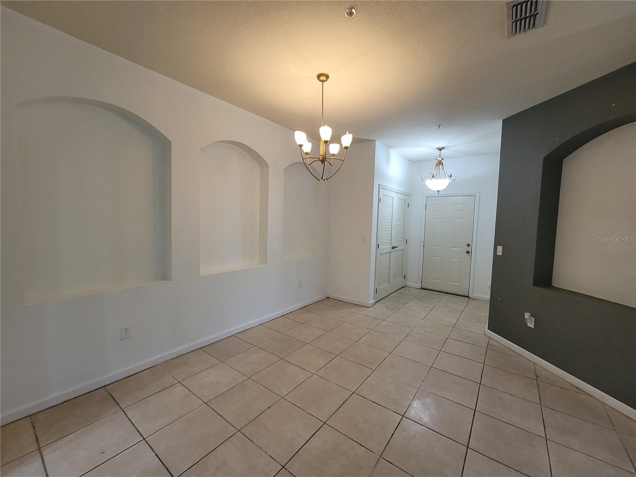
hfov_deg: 106.2
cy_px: 238
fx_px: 239
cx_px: 318
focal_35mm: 13
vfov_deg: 89.9
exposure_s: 1/60
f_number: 2.2
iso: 200
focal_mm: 2.2
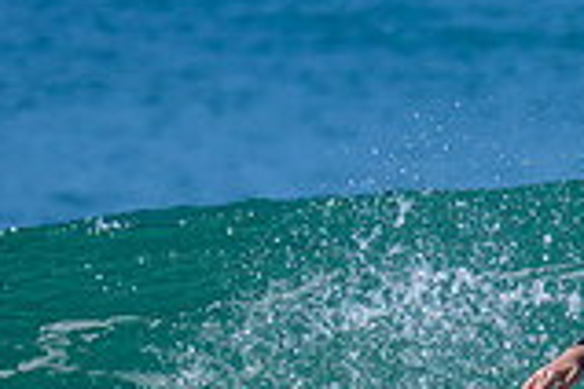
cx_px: 1139
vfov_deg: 0.3
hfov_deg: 0.5
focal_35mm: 3942
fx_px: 63943
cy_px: 320
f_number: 6.3
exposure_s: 1/2000
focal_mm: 800
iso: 220
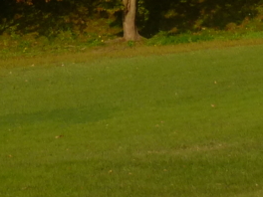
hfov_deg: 6.9
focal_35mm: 285
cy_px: -182
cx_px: 154
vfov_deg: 5.1
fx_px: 2165
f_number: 4.2
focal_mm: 8.5
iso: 100
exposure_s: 1/800
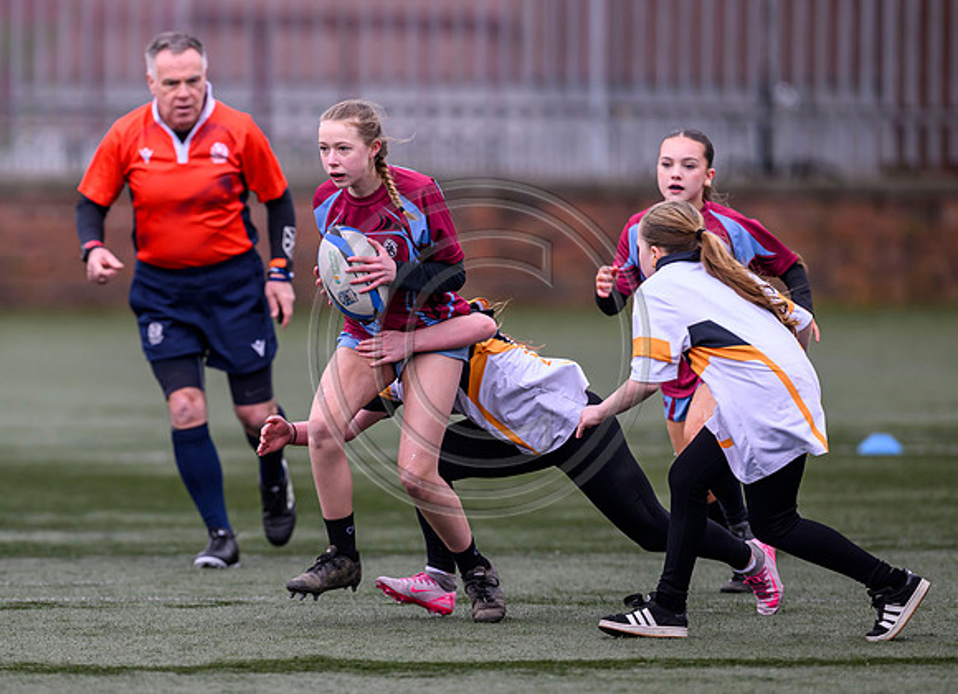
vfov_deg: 2.8
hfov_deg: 3.9
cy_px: 337
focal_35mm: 521
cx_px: 326
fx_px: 14234
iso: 500
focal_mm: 400
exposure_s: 1/1250
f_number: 3.5
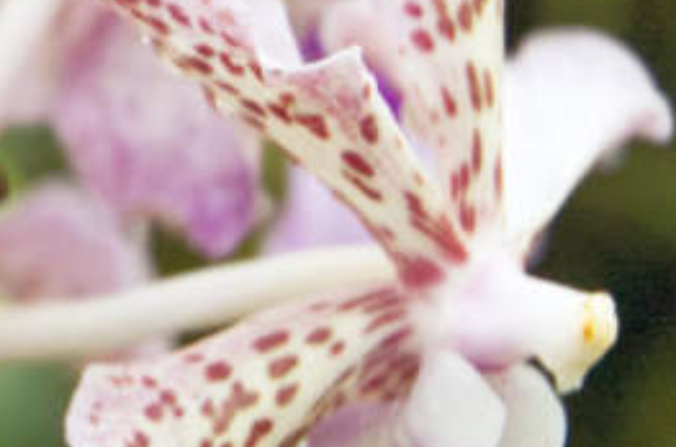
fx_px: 8992
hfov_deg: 4.3
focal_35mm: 480
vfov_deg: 2.8
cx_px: -609
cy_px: 60
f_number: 4.5
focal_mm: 70
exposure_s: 1/60
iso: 500
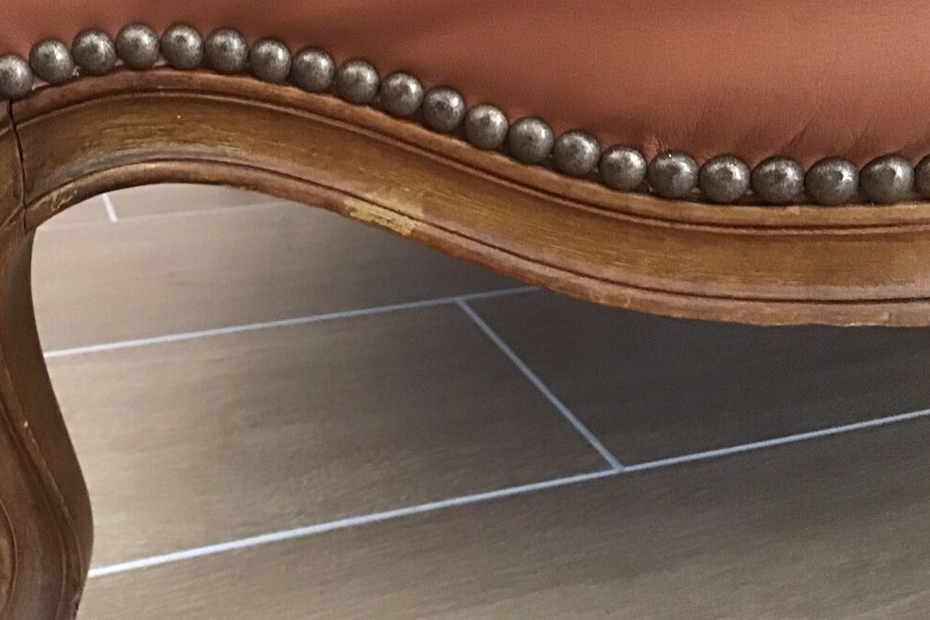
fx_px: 1085
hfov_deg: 46.0
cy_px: 290
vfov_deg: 31.9
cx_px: 345
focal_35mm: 42
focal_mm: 3.3
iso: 640
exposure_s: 1/17
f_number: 2.4
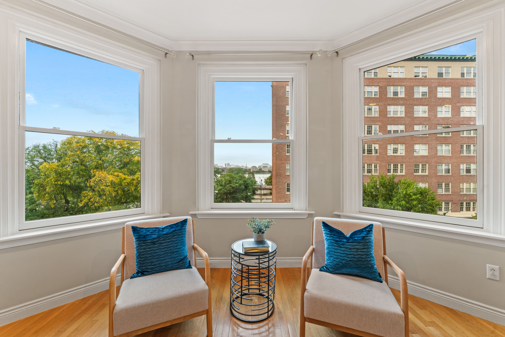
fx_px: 210
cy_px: 168
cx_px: 252
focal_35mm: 15
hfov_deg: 100.4
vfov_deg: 77.3
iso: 1600
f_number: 11
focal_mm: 15
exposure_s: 1/3
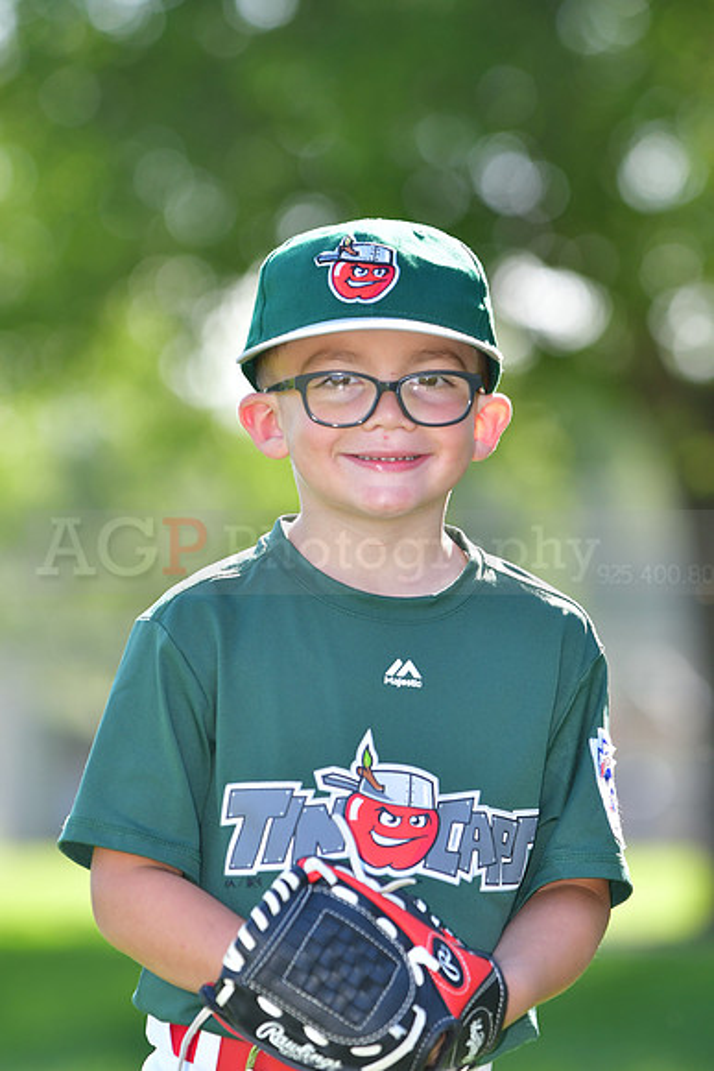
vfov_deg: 8.9
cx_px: 357
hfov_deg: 5.9
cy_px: 536
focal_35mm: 232
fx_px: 6912
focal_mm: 155
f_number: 4
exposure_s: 1/1000
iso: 400
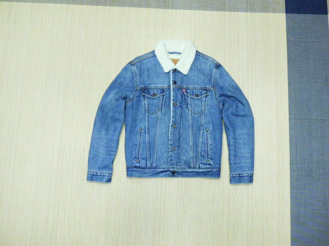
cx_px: 164
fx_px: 323
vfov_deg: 41.8
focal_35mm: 34
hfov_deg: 54.0
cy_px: 123
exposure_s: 1/50
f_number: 3.8
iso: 500
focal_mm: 6.1
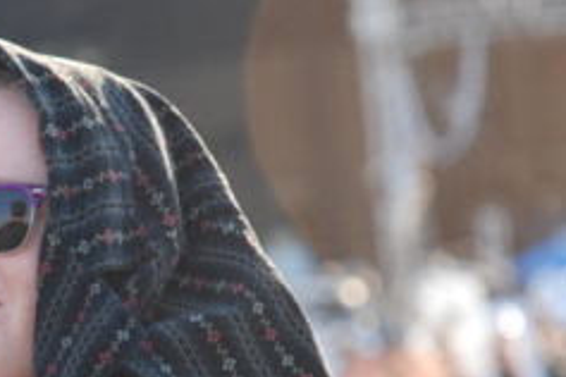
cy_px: 301
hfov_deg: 4.8
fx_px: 6729
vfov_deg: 3.2
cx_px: 107
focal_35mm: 428
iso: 360
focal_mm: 135
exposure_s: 1/125
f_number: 5.6
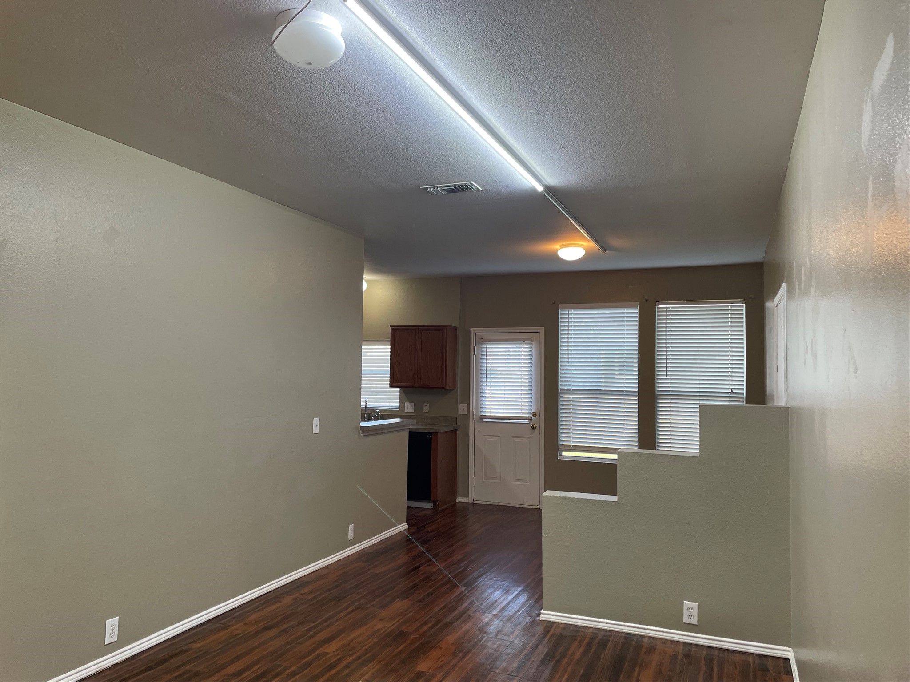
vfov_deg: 53.1
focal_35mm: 26
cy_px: 341
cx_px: 455
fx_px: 683
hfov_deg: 67.3
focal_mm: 4.2
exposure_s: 1/120
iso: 100
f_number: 1.6
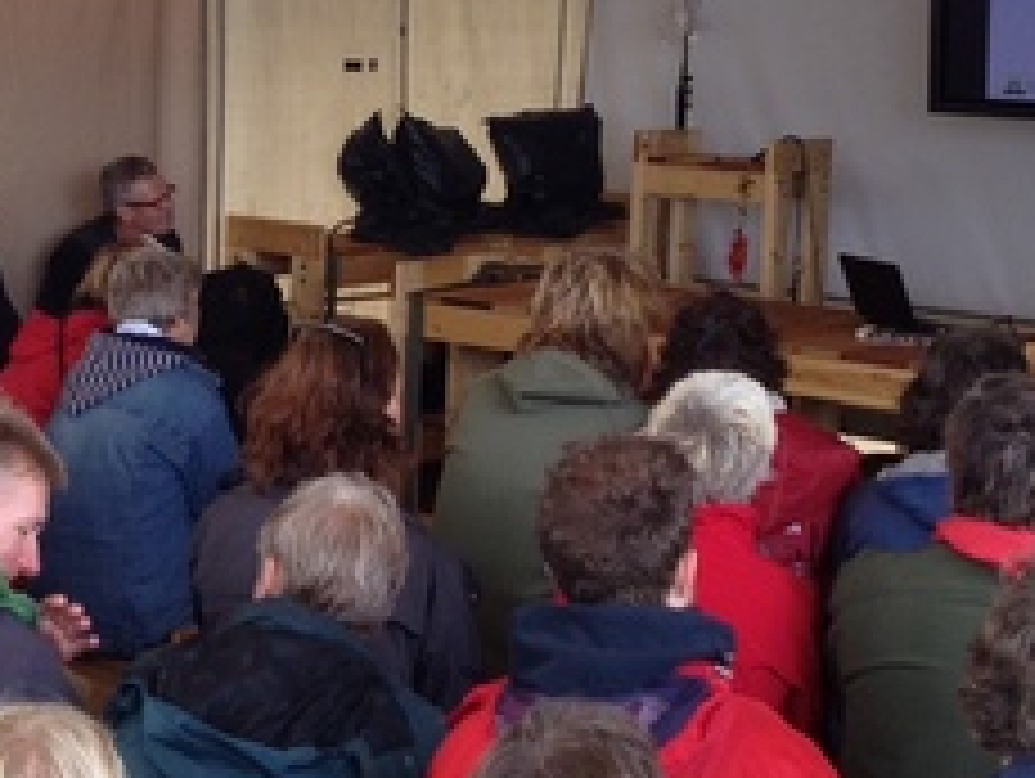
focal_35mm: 76
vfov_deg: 19.4
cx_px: 414
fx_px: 2275
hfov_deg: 25.6
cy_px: 429
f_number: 2.4
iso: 80
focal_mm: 4.28
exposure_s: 1/120
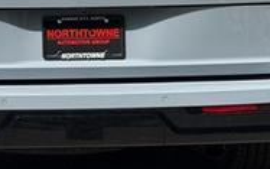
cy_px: -27
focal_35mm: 137
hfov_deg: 15.2
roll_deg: +2.0
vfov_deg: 9.5
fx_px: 1008
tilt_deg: -6.0
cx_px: 58
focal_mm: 6.76
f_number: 1.78
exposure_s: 1/3096
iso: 64
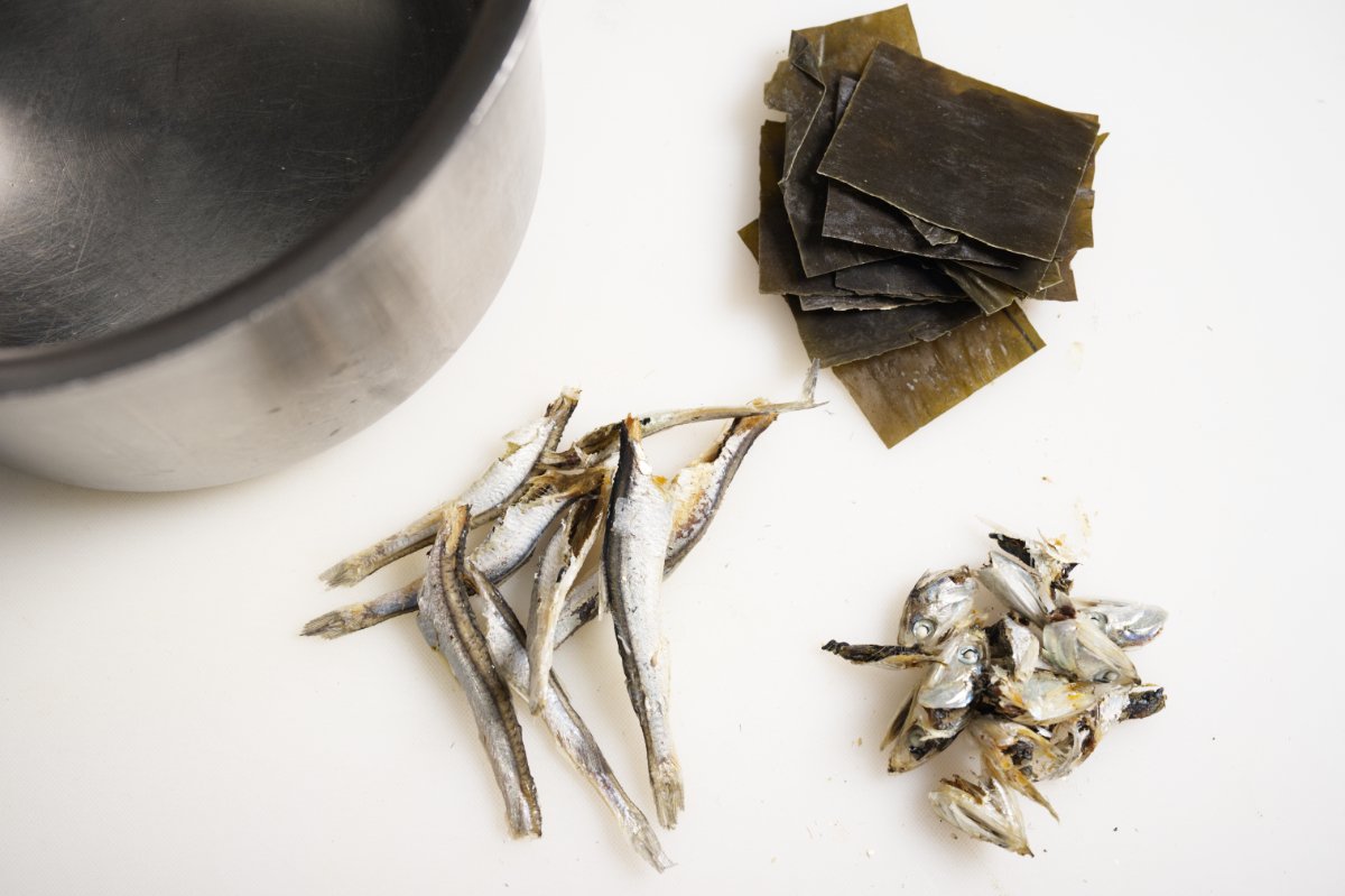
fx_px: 1680
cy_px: 448
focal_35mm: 45
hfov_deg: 43.6
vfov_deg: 29.8
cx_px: 672
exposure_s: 1/1600
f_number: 8
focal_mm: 45
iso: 1000
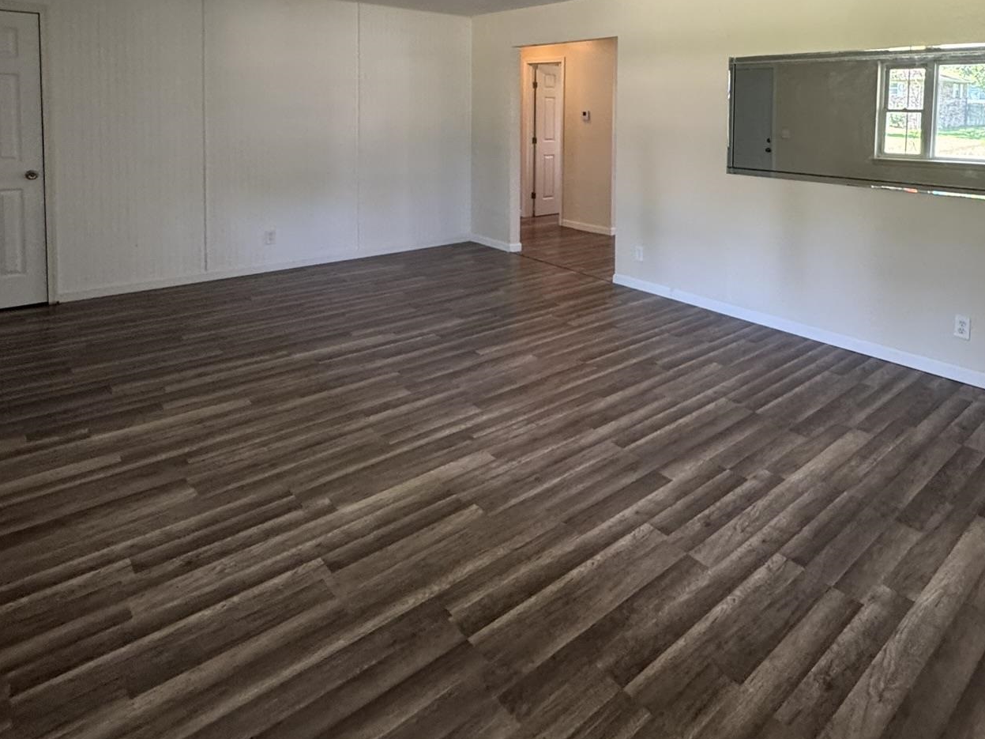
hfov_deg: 72.4
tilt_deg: -3.3
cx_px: 630
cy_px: 142
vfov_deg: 54.6
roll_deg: -1.1
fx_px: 654
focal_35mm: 23
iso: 320
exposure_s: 1/120
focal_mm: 2.22
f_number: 2.2
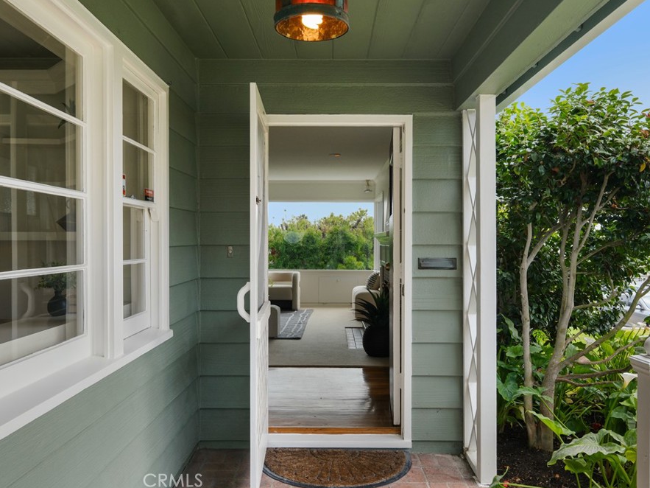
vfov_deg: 48.2
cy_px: 239
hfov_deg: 61.7
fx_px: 544
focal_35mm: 29
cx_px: 330
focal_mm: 17.4
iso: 400
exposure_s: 1/160
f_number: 7.1
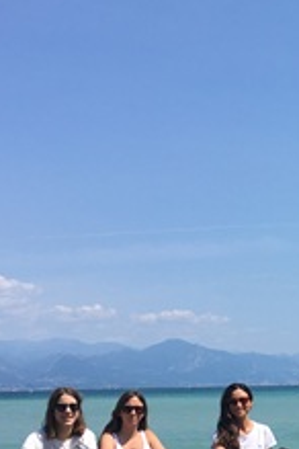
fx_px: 1034
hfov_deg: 15.7
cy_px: 356
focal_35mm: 83
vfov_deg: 24.1
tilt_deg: +0.9
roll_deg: +0.6
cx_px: 387
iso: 25
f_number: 2.2
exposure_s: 1/1789
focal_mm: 4.15
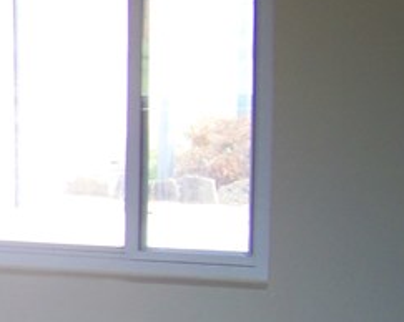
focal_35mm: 148
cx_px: -416
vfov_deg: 10.4
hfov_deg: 11.6
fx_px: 1768
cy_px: 204
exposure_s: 1/30
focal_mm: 5.85
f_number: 2.8
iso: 64
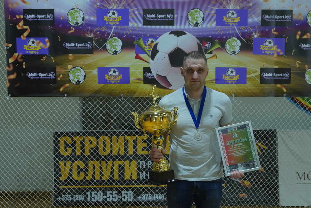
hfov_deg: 38.1
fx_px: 449
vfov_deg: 25.9
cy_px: 130
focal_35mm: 52
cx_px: 177
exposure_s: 1/125
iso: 640
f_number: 4
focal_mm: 20
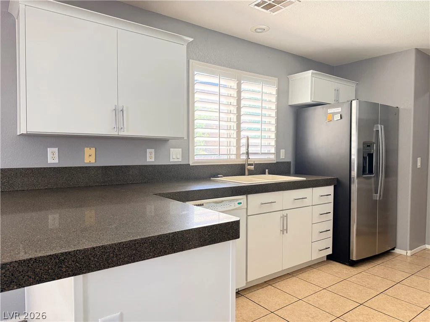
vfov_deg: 56.8
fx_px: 298
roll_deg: -1.1
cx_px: 215
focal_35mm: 24
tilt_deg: -2.4
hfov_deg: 71.6
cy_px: 161
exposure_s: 1/73
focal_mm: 6.76
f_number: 1.78
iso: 200
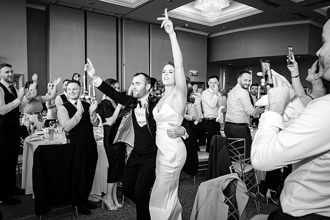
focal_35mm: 26
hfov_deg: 68.5
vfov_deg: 49.0
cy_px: 108
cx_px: 150
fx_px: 242
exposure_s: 1/160
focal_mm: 16
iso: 1600
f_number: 2.8
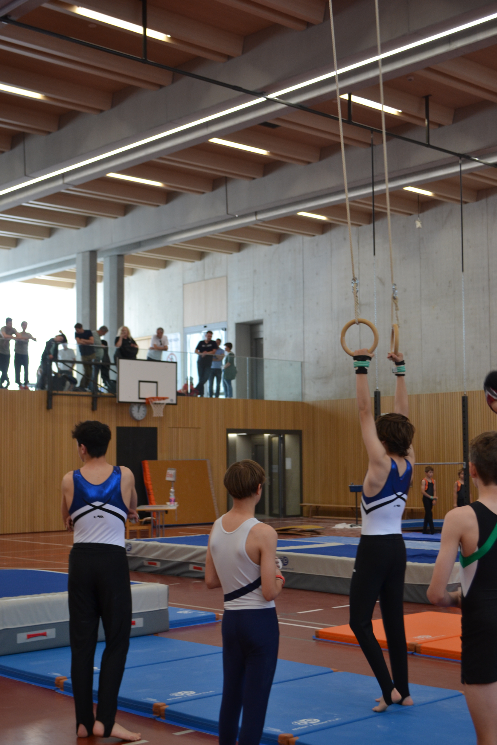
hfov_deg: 26.5
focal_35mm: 51
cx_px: 248
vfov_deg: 38.9
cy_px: 372
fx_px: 1056
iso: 400
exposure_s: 1/50
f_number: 5
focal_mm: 34
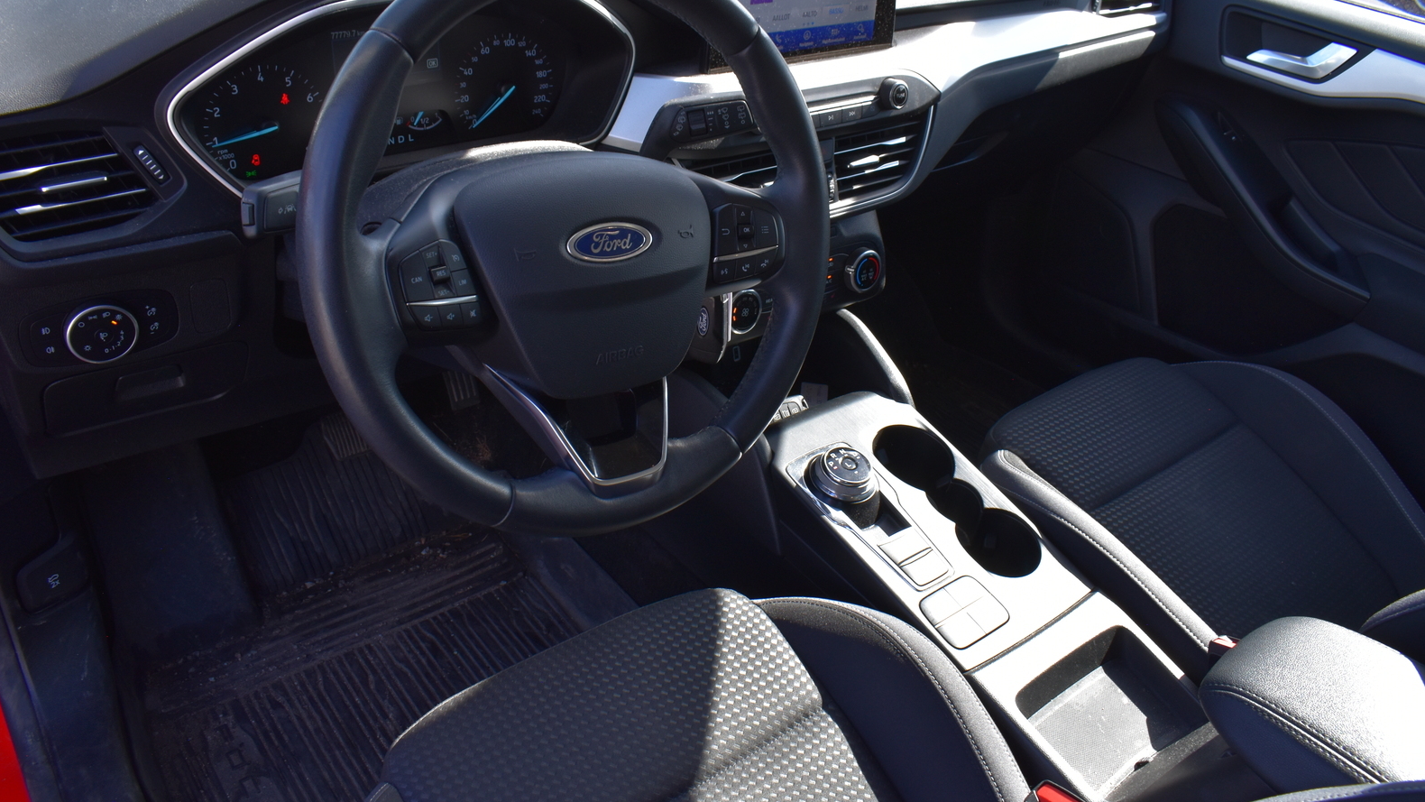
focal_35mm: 29
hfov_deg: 66.1
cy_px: 374
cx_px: 714
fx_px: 1096
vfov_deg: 40.2
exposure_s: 1/125
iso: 400
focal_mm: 18
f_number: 9.5
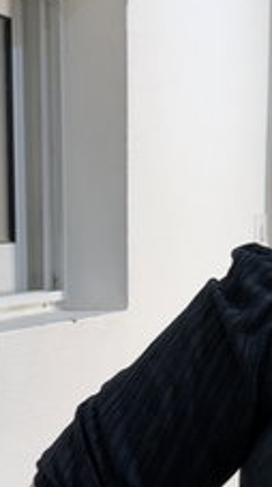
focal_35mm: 123
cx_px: 415
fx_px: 1584
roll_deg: -1.0
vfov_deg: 17.2
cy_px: 422
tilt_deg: -16.2
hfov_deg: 9.5
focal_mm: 6.76
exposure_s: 1/100
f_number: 1.78
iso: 125
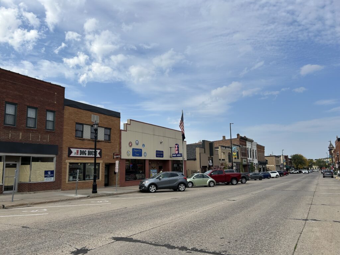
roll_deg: +1.2
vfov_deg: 53.1
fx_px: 255
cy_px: 128
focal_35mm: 26
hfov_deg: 67.3
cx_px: 170
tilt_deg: +9.0
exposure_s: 1/4831
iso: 50
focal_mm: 5.7
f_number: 1.5
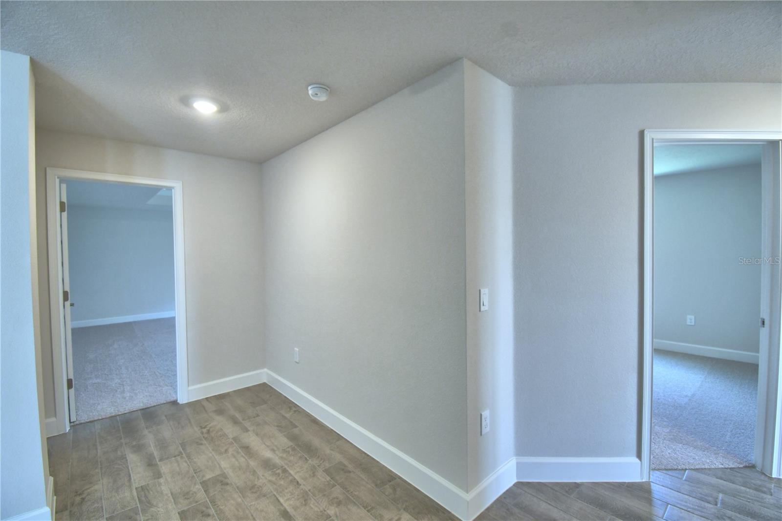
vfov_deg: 77.3
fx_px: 326
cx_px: 391
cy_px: 260
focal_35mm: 15
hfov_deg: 100.4
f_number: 4.5
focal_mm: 10
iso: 400
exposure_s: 1/40
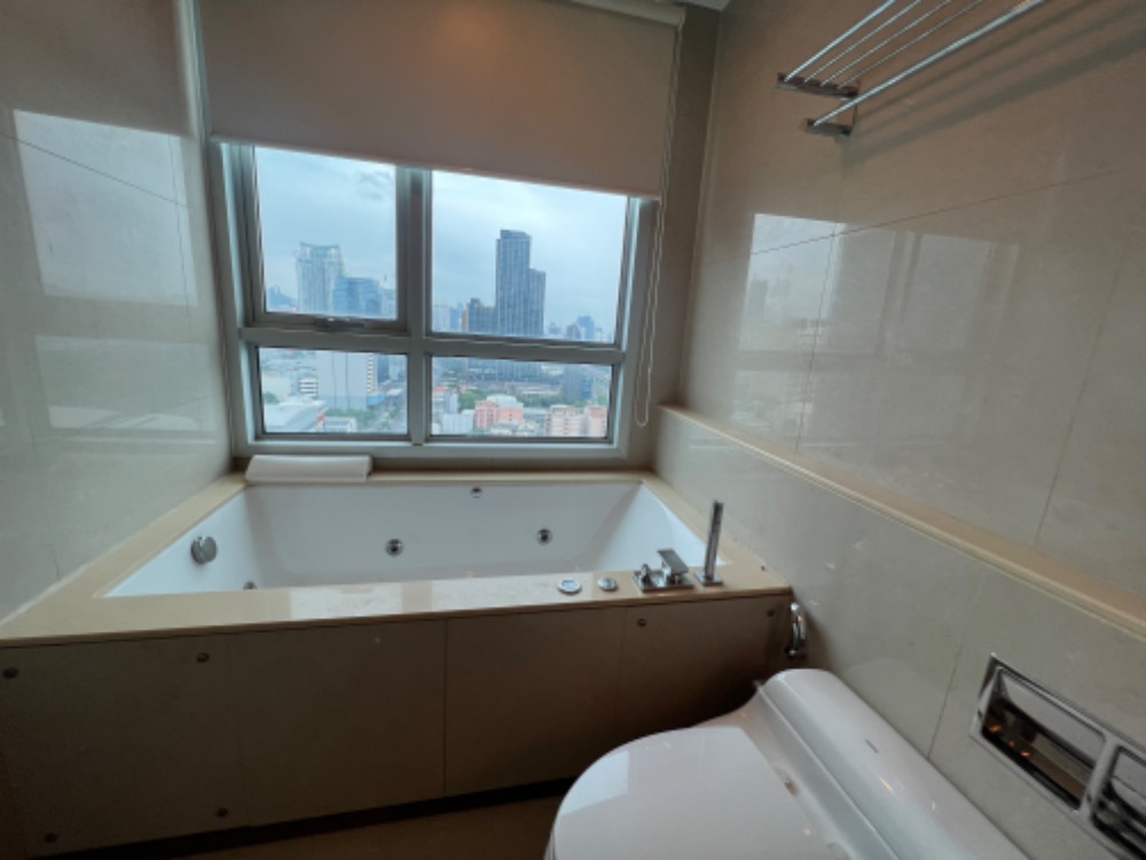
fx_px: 430
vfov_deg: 89.9
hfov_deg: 106.2
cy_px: 430
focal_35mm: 13
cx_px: 573
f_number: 1.8
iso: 32
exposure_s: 1/126
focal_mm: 1.57
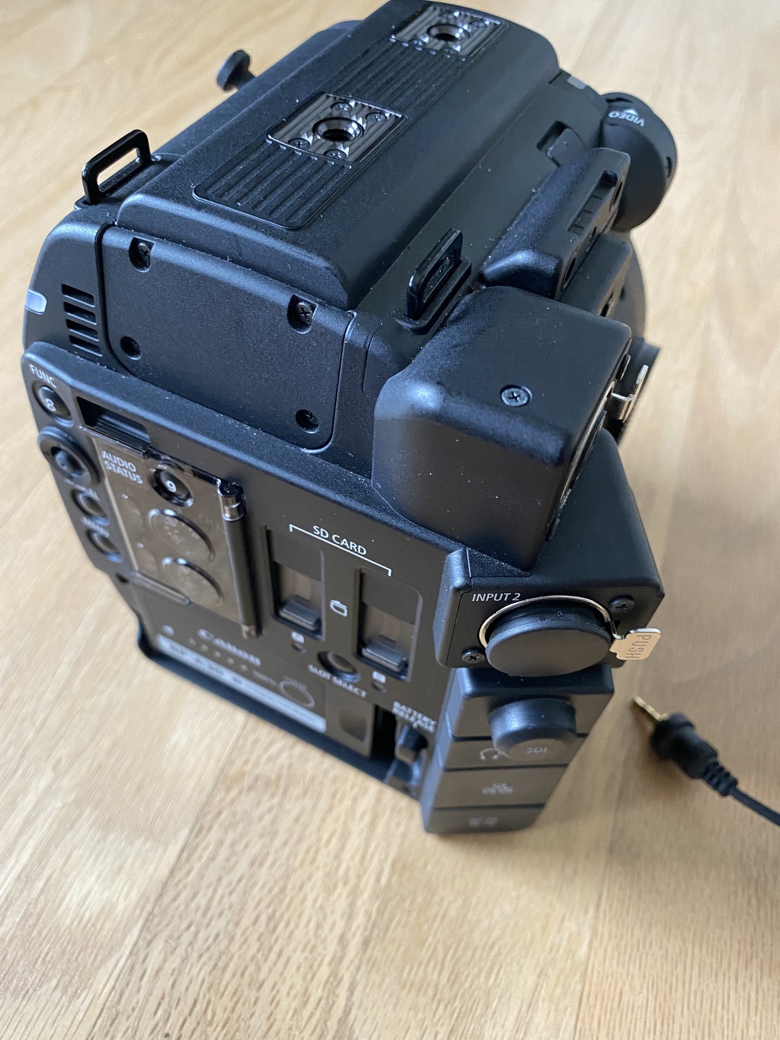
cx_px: 390
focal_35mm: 26
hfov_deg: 53.1
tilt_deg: -51.4
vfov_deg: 67.3
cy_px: 520
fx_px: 781
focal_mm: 4.25
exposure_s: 1/60
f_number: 1.8
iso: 400
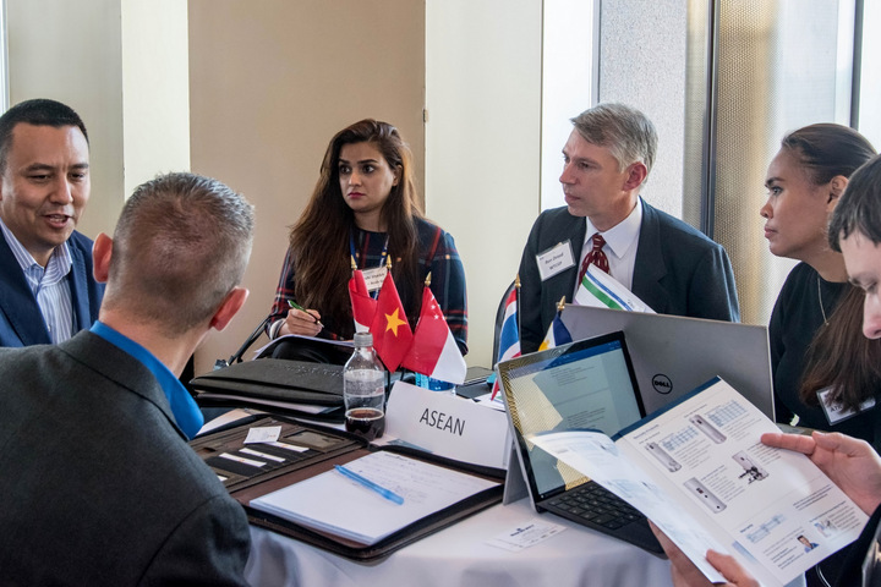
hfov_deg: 53.1
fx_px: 881
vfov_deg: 36.9
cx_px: 440
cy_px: 294
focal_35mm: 36
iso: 1250
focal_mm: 24
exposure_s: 1/100
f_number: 5.6
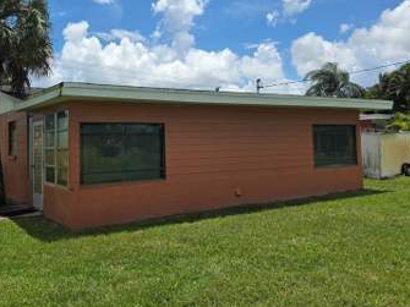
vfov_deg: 42.7
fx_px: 391
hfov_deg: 54.4
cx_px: 141
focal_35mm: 33
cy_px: 121
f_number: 1.7
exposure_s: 1/7944
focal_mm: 6.3
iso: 80
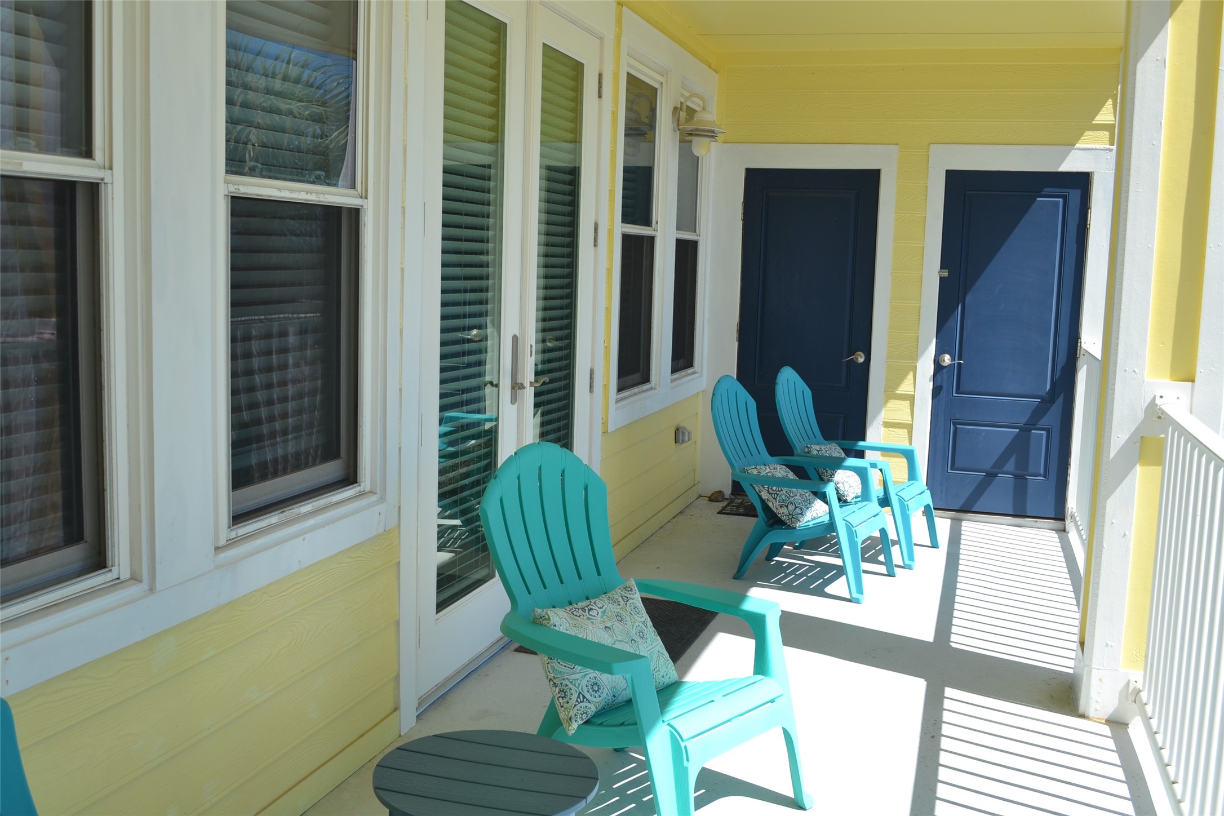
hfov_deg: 53.1
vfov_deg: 36.9
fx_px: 1224
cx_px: 612
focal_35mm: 36
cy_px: 408
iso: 100
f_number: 8
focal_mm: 24
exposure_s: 1/250
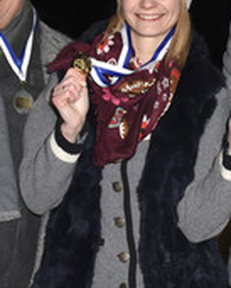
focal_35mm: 141
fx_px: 1204
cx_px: 225
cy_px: 96
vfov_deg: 13.6
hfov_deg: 10.9
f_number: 5.6
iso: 640
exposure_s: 1/160
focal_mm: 38
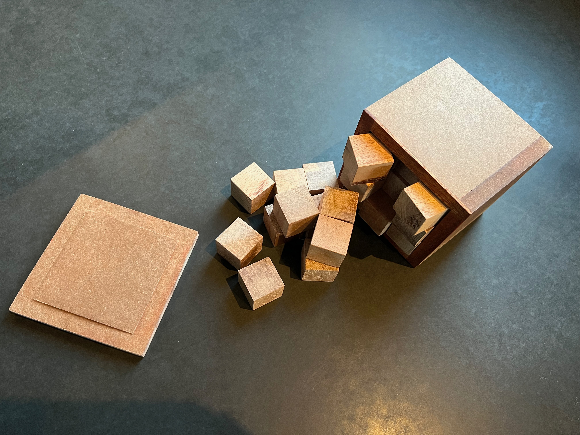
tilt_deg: -63.1
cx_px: 290
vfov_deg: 53.1
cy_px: 218
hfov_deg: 67.3
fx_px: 436
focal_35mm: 26
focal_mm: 5.7
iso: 500
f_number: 1.5
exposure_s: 1/57
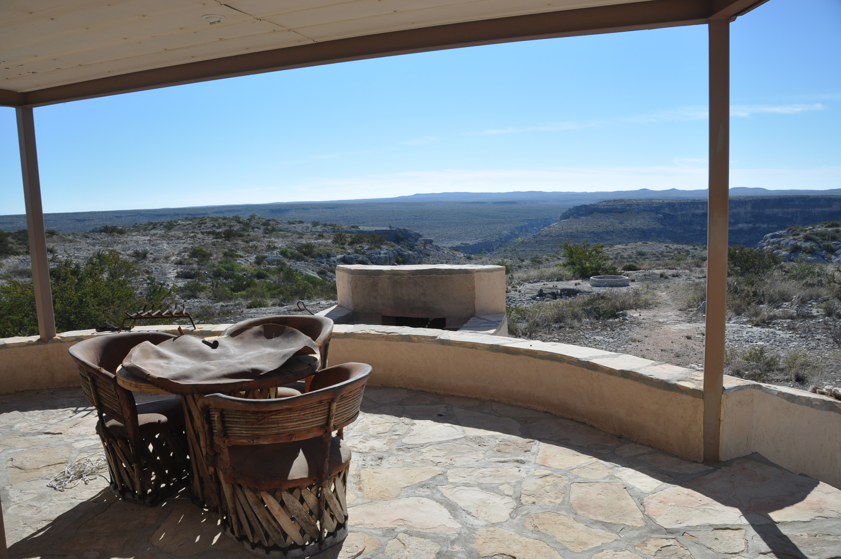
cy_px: 280
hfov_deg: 67.4
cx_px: 420
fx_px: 630
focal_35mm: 27
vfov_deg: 47.8
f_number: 8
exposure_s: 1/250
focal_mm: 18
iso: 200
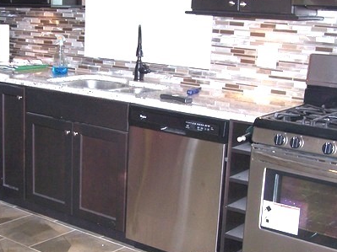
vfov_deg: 24.0
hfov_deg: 31.6
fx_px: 594
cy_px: 149
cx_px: 129
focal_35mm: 61
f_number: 2.8
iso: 140
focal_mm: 6.3
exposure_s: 1/60
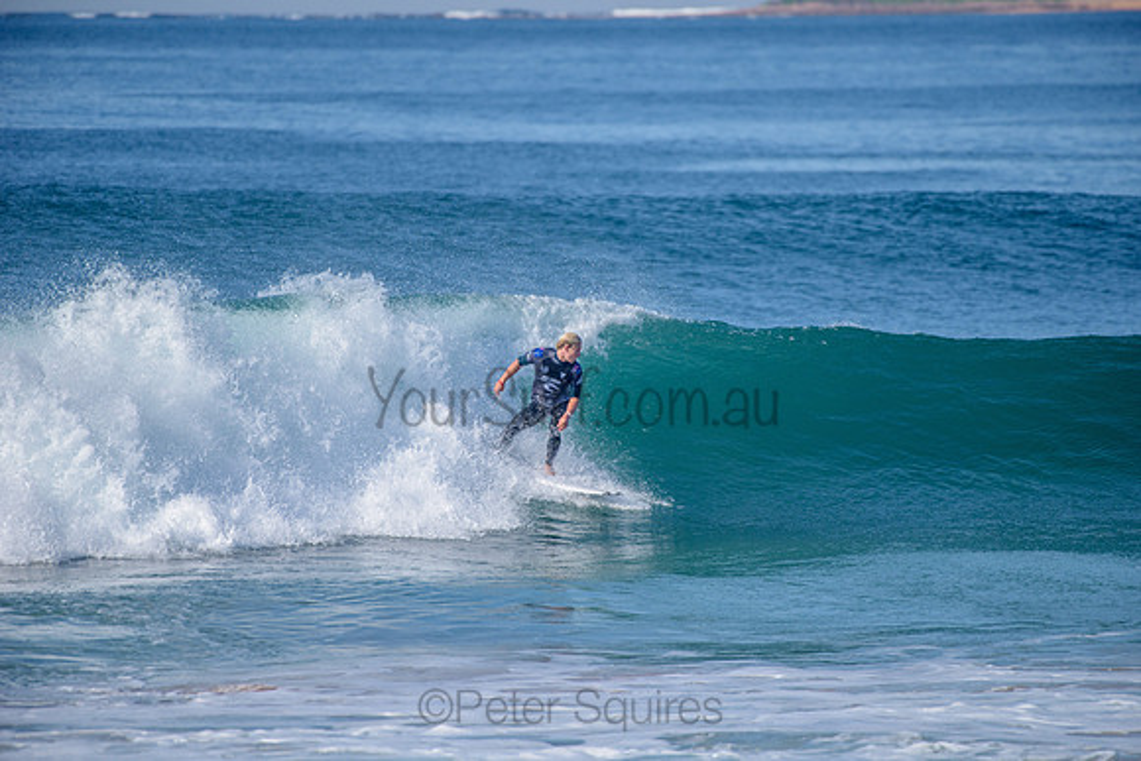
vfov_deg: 2.8
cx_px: 570
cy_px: 380
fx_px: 15850
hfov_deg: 4.1
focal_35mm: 500
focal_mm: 500
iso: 250
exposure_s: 1/2500
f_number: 5.6
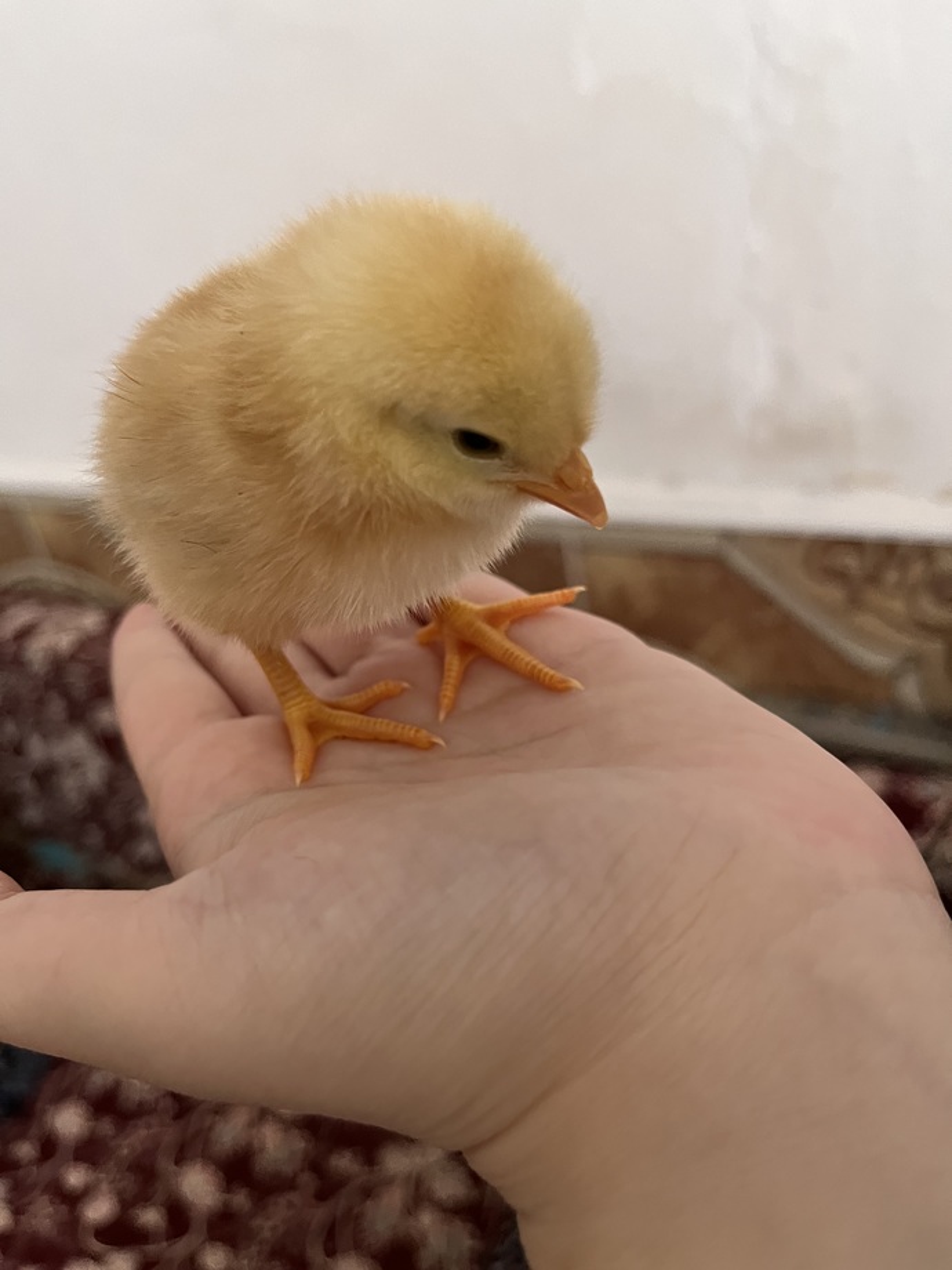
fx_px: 953
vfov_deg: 67.3
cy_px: 635
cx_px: 476
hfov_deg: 53.1
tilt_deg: -28.1
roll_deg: +11.4
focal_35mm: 26
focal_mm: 5.1
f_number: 1.6
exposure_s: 1/50
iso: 320
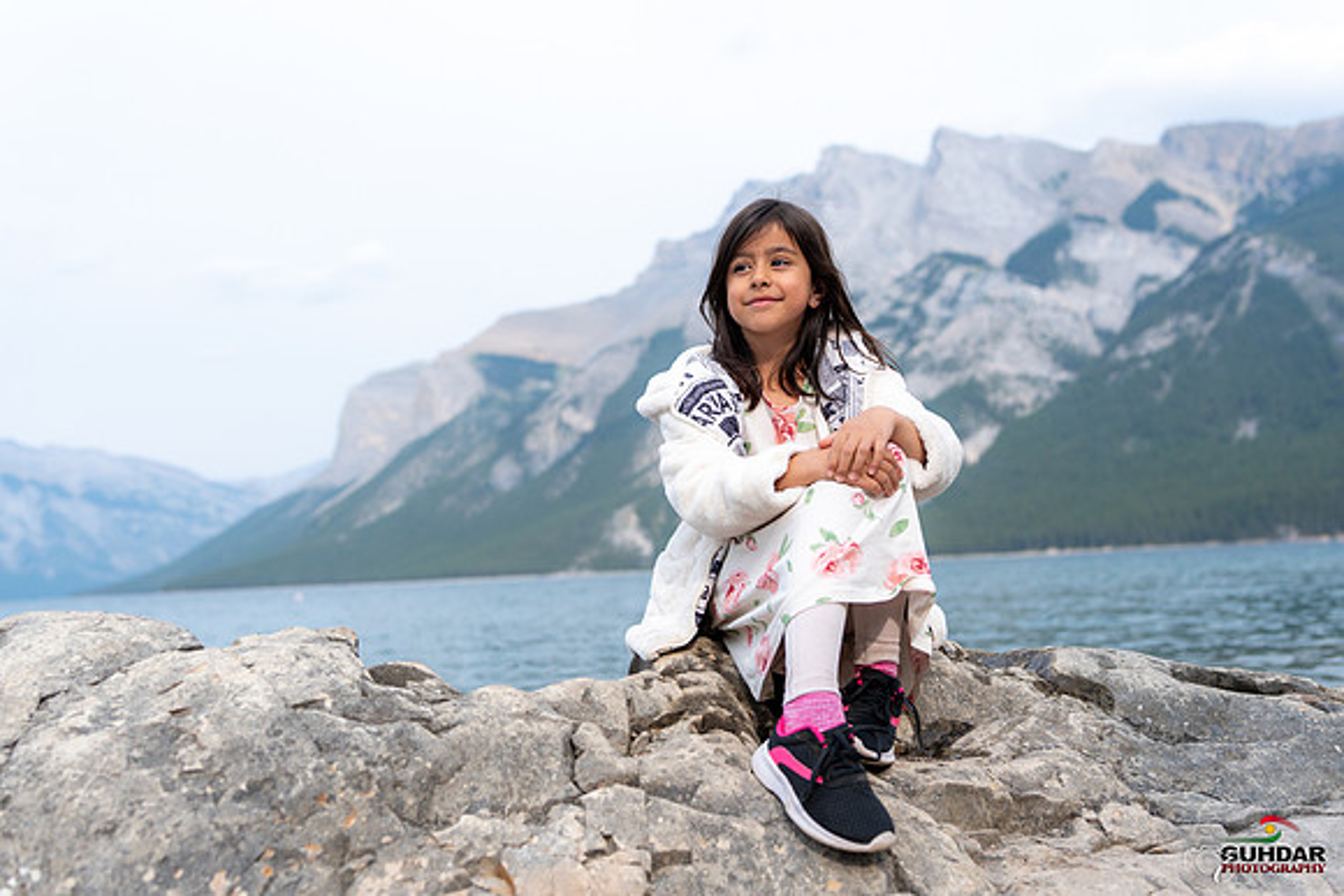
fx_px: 1307
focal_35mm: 35
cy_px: 448
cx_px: 672
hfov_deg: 54.4
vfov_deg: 37.9
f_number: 2.8
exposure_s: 1/3200
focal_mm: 35
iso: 200
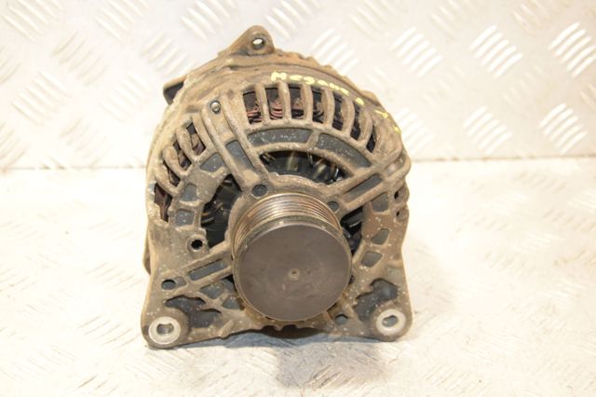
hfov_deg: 29.9
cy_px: 198
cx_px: 298
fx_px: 1117
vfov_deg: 20.1
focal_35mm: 68
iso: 1600
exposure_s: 1/100
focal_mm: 45
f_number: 5.6
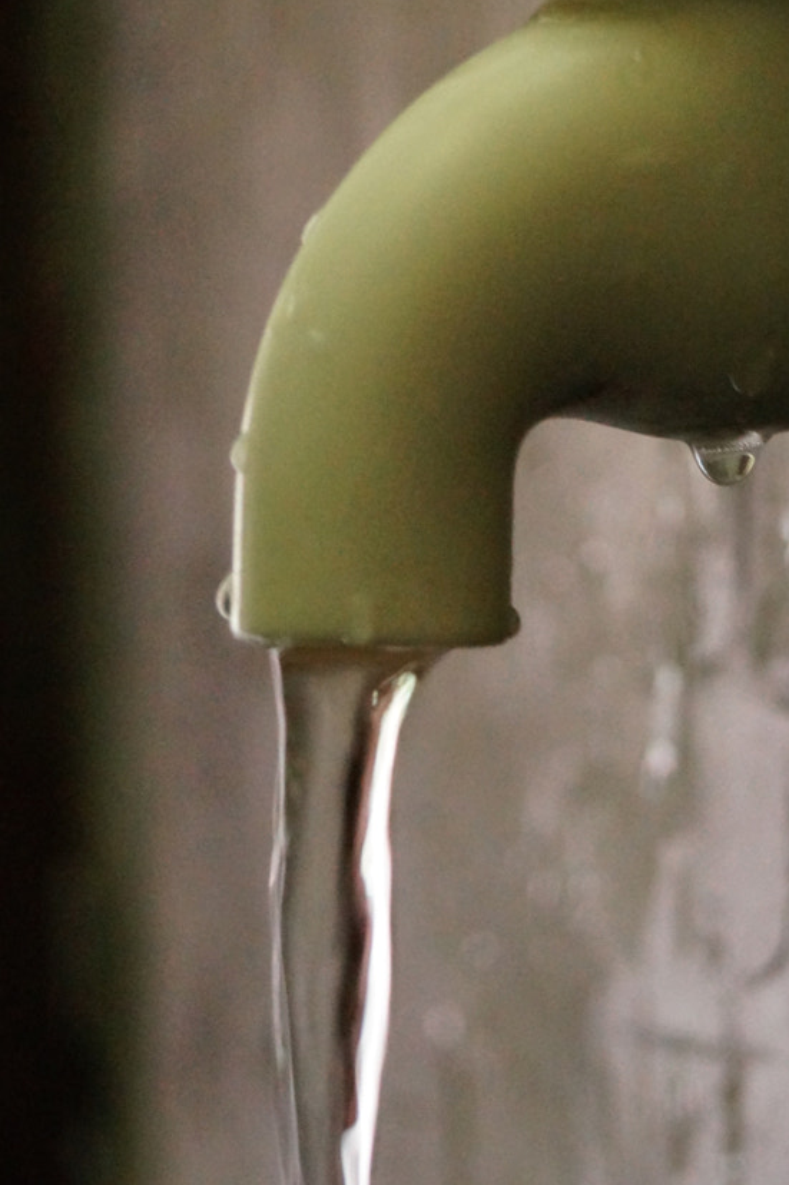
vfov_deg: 14.1
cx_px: 602
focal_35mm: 145
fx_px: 4772
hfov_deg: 9.4
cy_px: 339
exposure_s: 1/30
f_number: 5.6
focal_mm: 50
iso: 3200
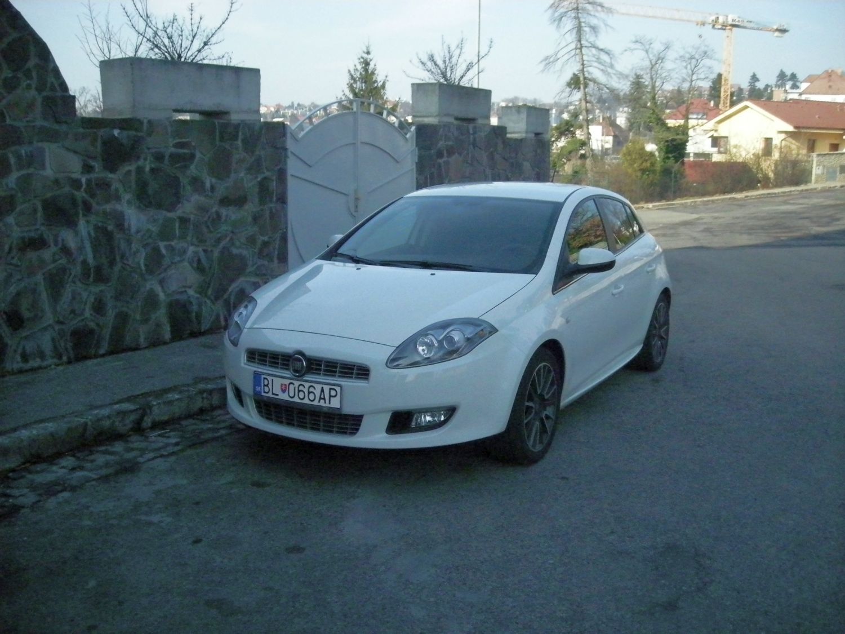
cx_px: 422
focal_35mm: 35
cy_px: 317
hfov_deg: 52.6
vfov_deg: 40.7
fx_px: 854
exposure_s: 1/992
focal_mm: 5.7
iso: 800
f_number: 5.7
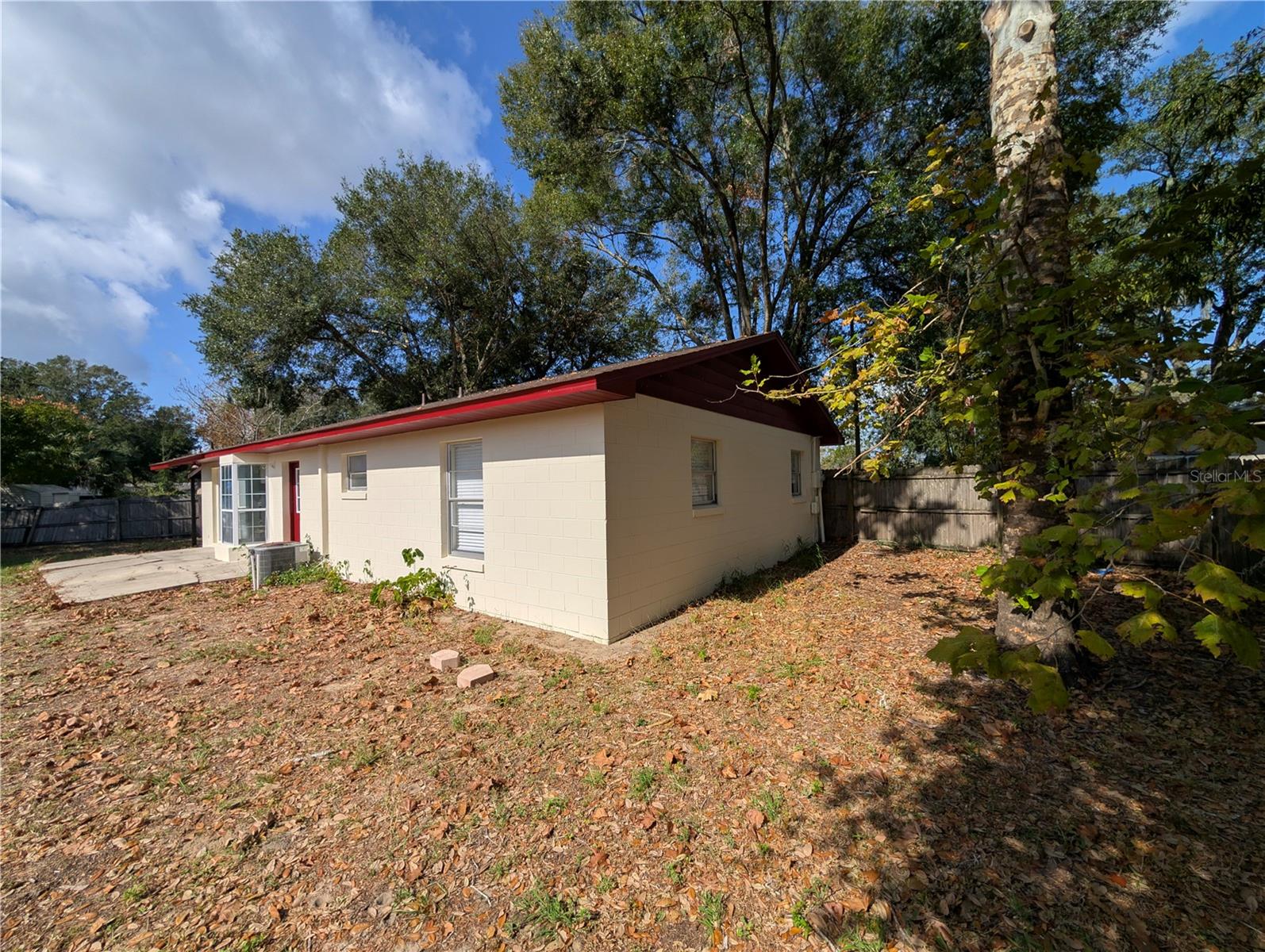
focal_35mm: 12
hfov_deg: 110.5
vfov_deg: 94.6
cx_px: 632
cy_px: 476
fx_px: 439
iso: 54
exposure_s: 1/5780
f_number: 1.7
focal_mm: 2.02
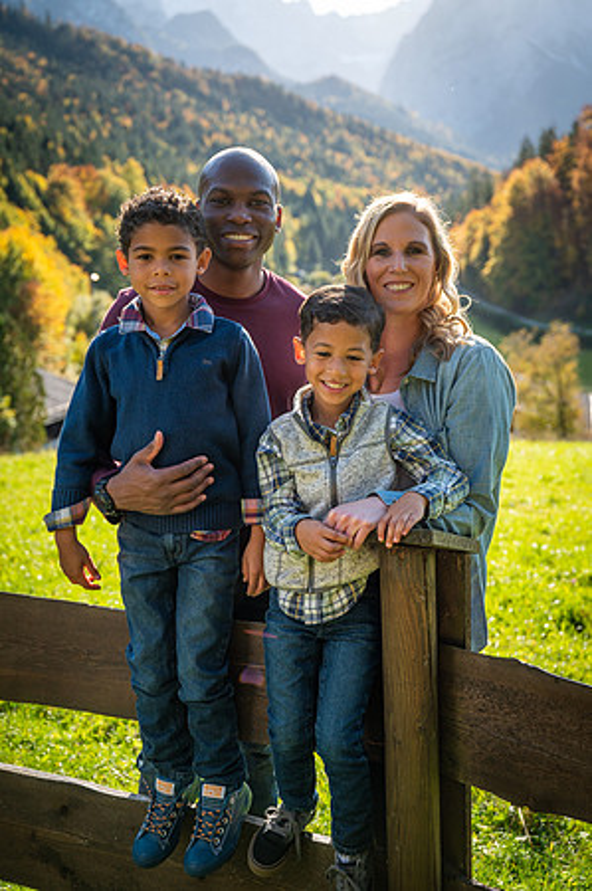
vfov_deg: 47.5
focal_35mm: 41
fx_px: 1014
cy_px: 446
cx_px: 296
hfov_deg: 32.6
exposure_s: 1/1250
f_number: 3.5
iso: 200
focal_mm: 41
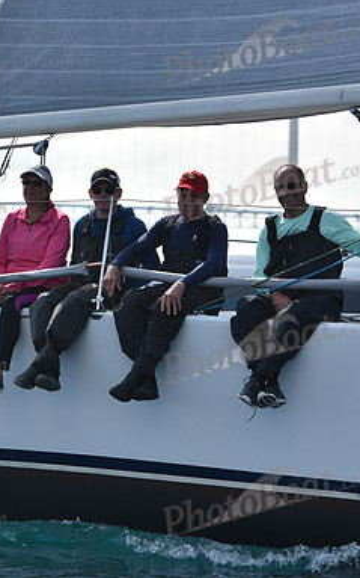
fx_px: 2813
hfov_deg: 7.3
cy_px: 287
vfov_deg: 11.7
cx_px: 86
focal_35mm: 179
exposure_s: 1/1600
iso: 250
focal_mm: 116
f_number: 5
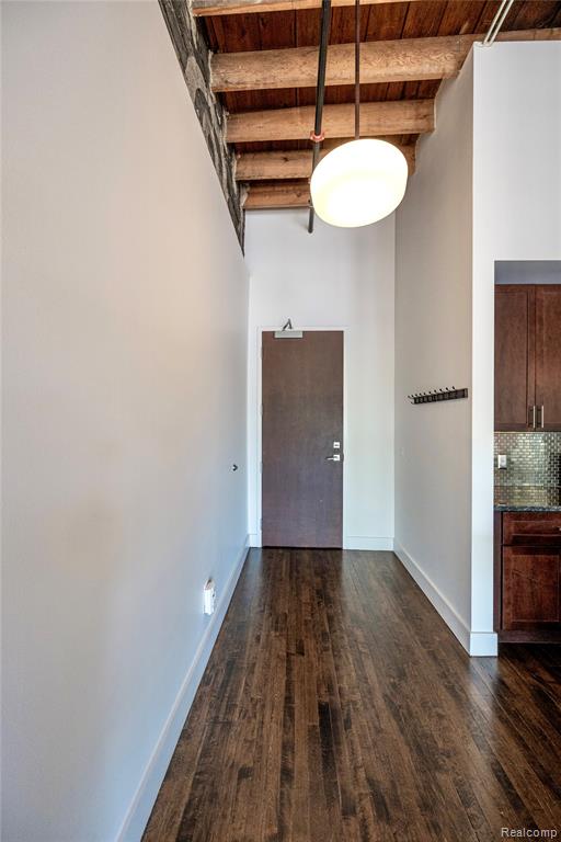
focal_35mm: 14
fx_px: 327
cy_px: 421
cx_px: 280
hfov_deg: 81.2
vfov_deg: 104.3
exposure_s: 1/125
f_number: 6.3
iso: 1600
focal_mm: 14
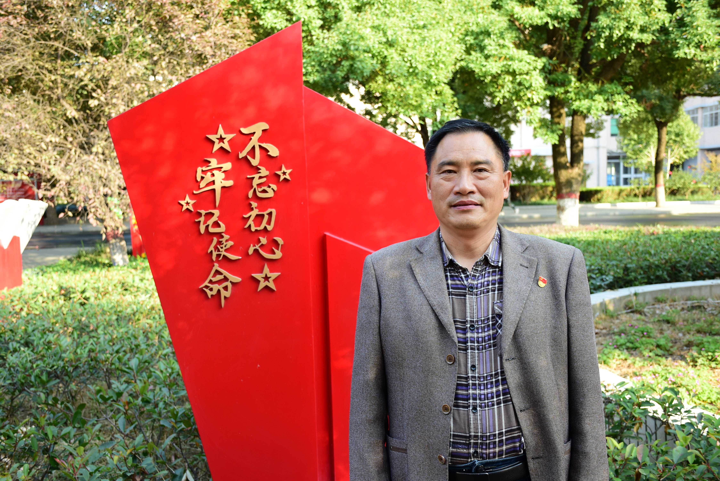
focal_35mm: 39
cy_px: 240
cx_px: 360
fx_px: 780
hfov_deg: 49.5
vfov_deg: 34.2
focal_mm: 26
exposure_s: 1/80
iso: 160
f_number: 5.6
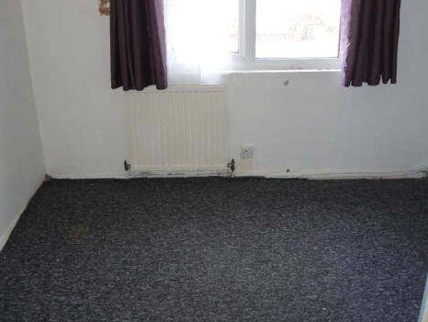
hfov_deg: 52.6
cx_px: 230
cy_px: 126
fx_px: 433
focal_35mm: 35
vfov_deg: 40.5
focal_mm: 6
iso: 160
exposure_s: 1/40
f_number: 2
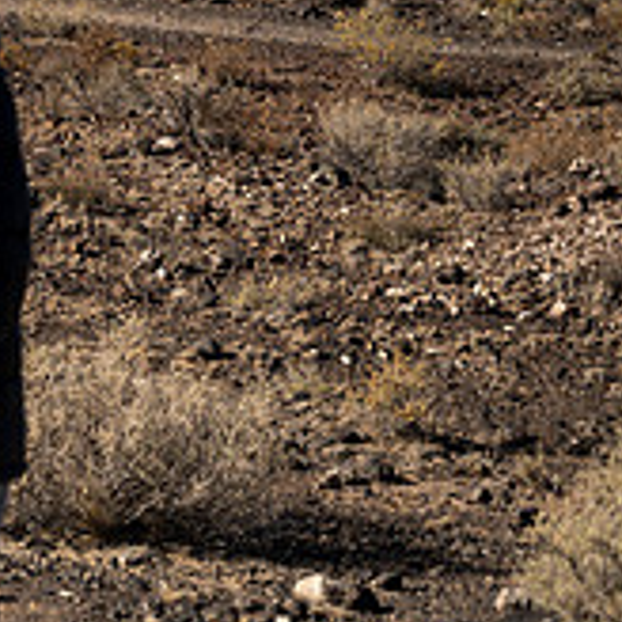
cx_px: -296
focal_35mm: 194
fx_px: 3944
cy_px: -80
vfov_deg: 8.9
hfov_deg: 8.8
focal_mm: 64
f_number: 4
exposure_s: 1/5000
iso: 200
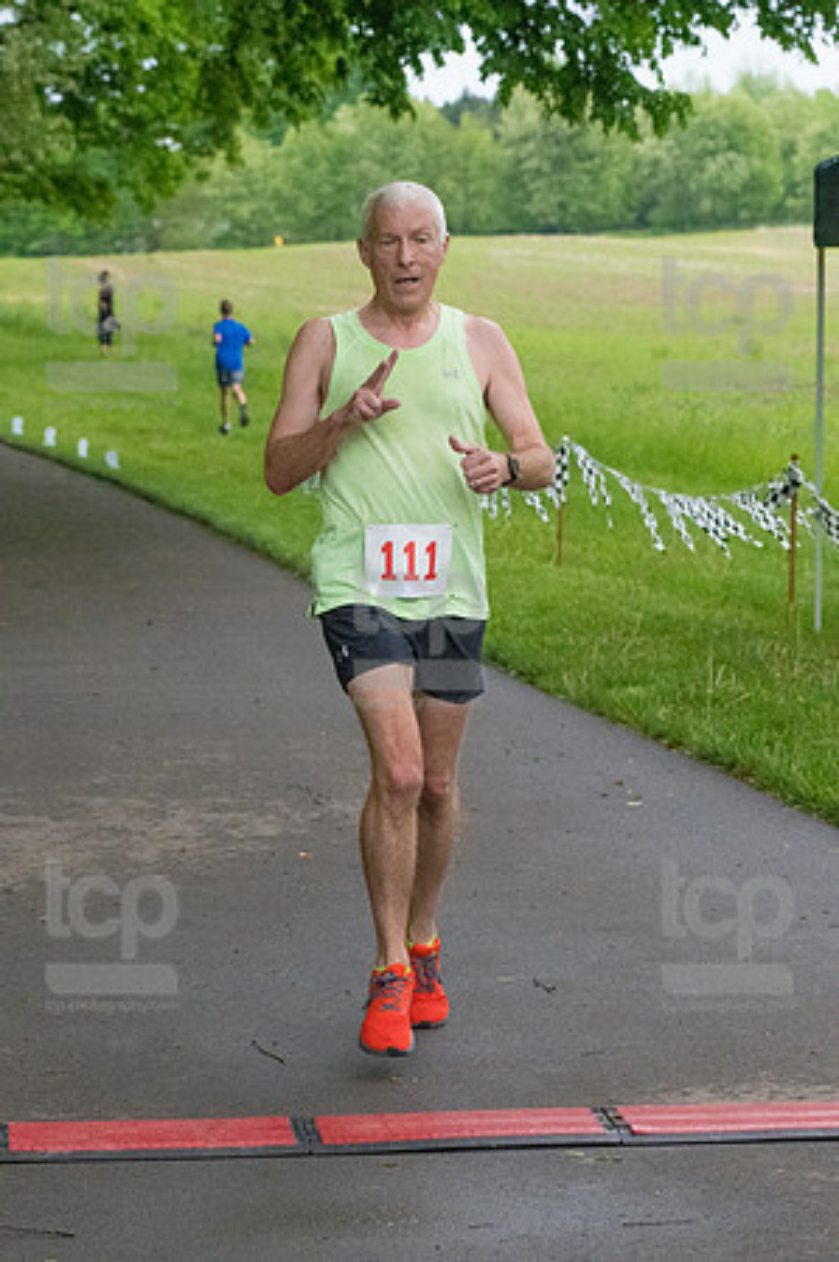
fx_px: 4835
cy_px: 631
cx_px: 420
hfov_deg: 9.9
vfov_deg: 14.9
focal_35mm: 138
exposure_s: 1/1250
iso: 6400
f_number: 5.6
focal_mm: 92
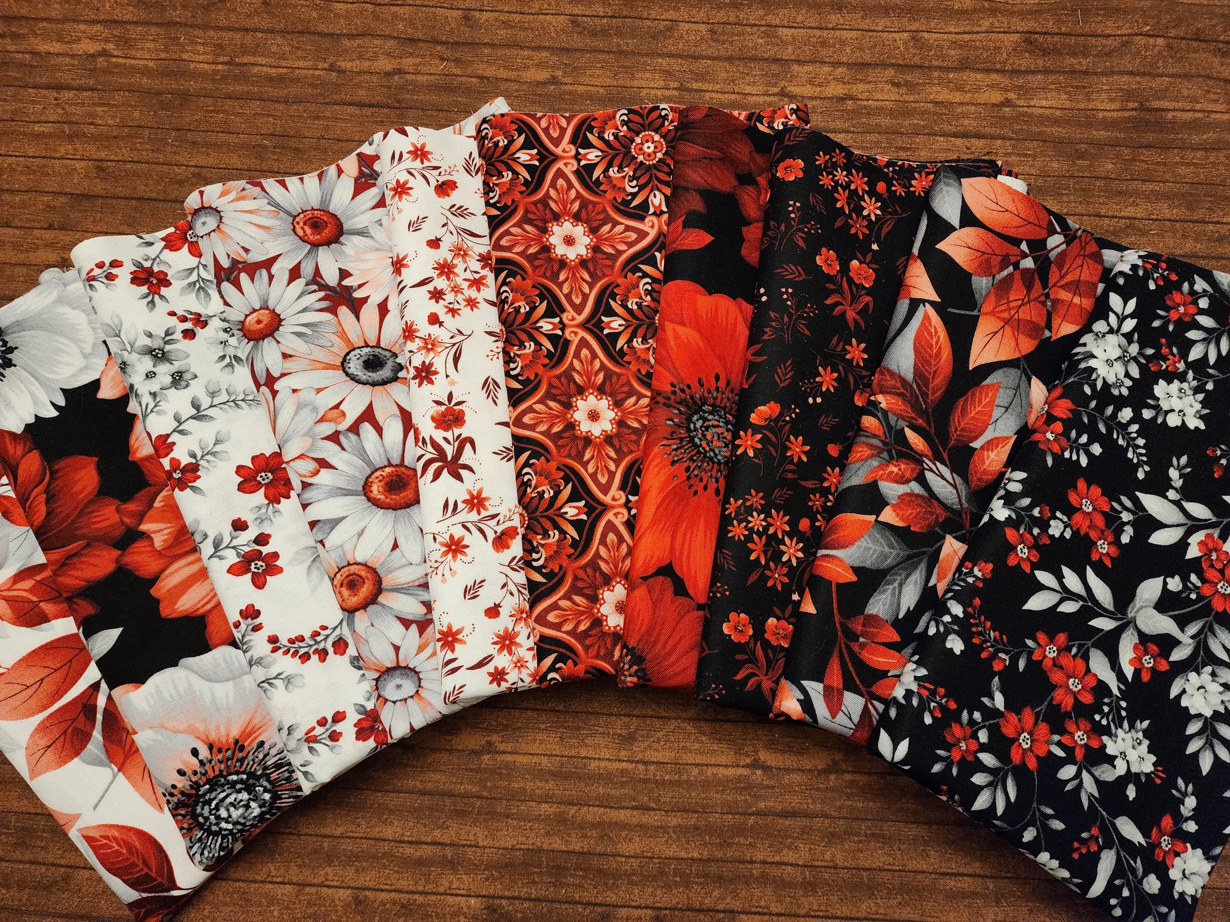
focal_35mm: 23
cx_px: 615
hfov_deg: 73.9
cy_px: 461
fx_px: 817
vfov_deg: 58.9
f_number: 1.8
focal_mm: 6.4
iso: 800
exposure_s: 1/120
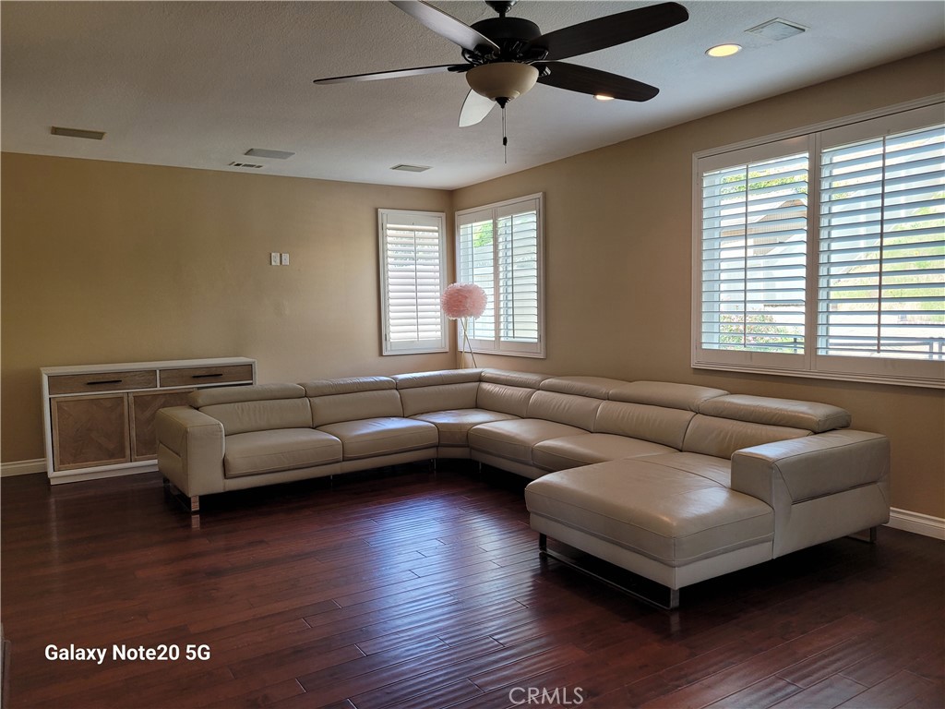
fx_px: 710
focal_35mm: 26
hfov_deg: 67.3
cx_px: 472
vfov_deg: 53.1
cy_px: 354
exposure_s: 1/120
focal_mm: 5.4
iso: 100
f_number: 1.8
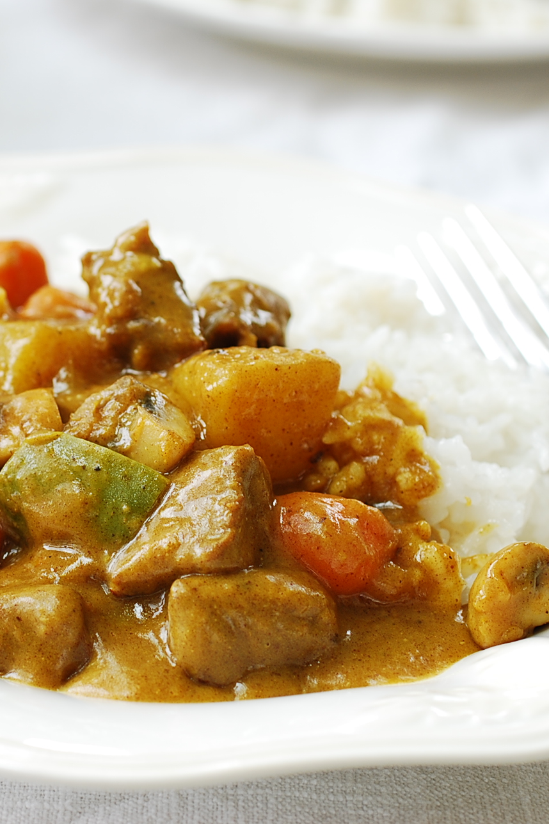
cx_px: 32
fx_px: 2585
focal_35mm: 113
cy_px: 412
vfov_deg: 18.1
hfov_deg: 12.0
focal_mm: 50
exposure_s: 1/15
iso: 100
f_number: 5
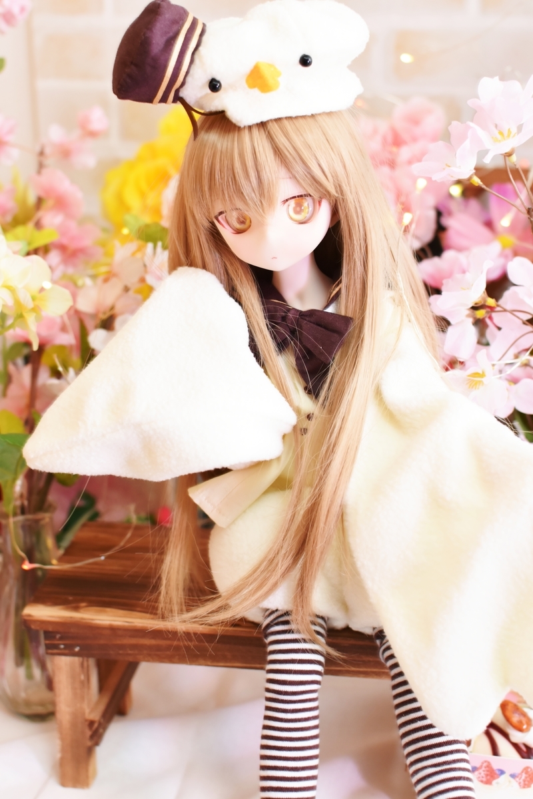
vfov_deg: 37.9
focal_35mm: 52
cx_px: 266
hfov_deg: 25.8
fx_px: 1166
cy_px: 400
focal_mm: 35
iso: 800
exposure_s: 1/60
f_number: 3.5
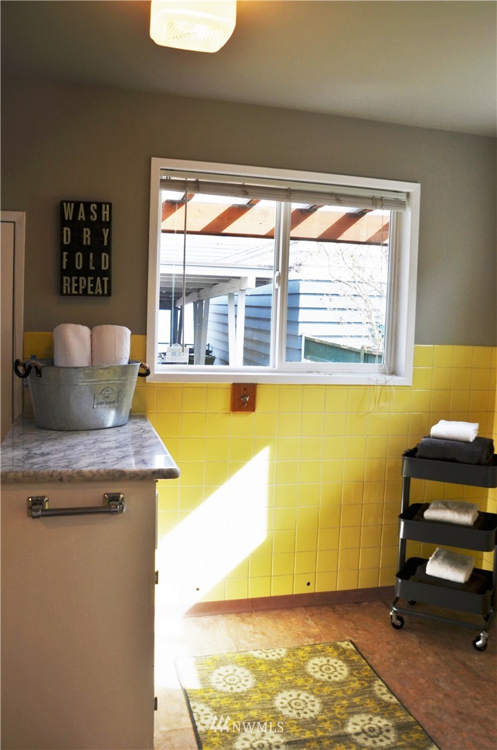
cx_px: 248
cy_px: 375
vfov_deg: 59.6
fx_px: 655
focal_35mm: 32
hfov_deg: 41.6
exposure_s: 1/160
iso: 200
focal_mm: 21
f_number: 6.3
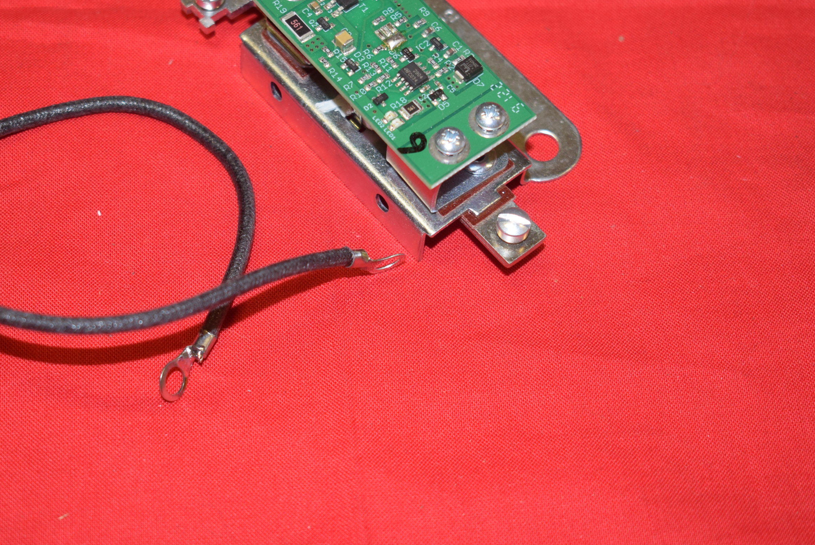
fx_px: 1767
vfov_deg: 17.5
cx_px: 334
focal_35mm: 78
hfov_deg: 25.9
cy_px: 203
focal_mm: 40
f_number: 5
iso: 500
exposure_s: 1/60
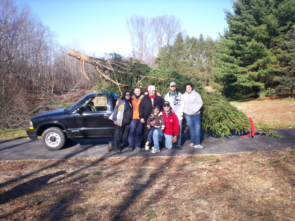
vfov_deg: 39.7
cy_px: 110
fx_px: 307
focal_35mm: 36
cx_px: 148
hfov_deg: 51.4
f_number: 4.5
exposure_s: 1/218
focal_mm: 6
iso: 100
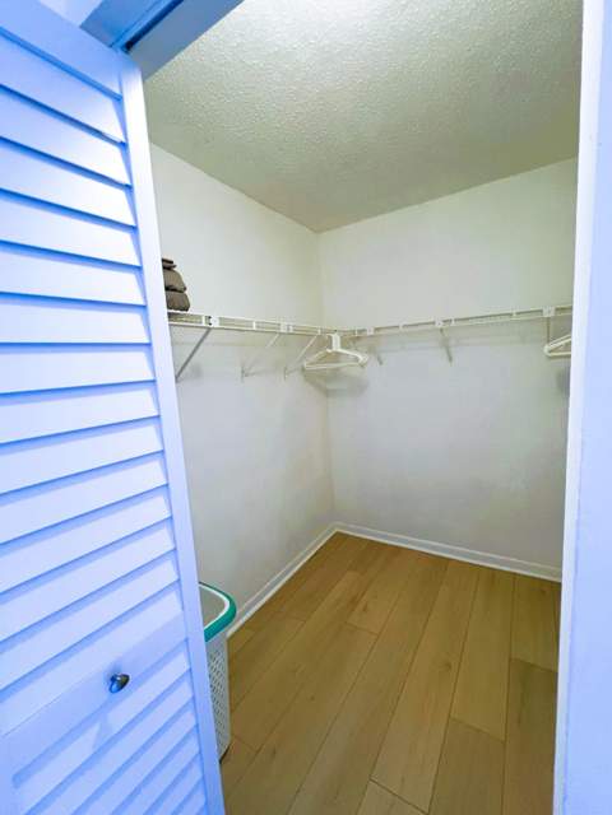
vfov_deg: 106.2
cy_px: 408
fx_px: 306
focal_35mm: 13
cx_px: 306
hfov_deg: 89.9
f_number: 1.8
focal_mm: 1.57
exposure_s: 1/60
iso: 200
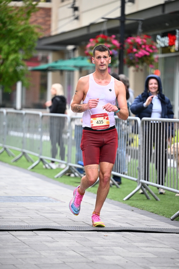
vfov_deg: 14.1
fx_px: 1081
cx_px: 90
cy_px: 134
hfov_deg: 9.5
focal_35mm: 145
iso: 1600
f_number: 2.8
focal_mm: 145
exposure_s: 1/1250
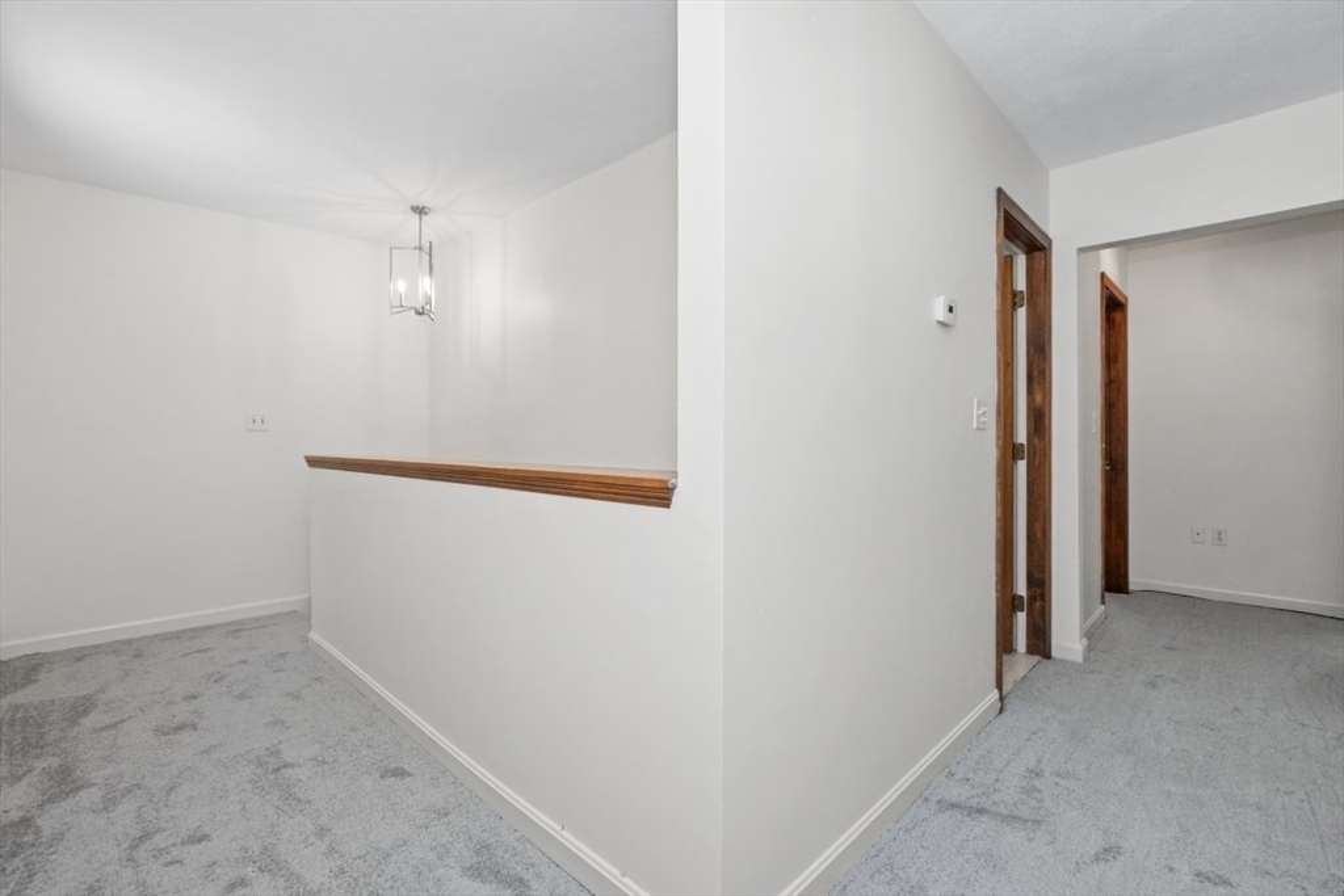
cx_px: 672
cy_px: 448
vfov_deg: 77.3
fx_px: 560
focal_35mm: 15
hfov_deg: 100.4
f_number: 5.6
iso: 400
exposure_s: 1/80
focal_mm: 10
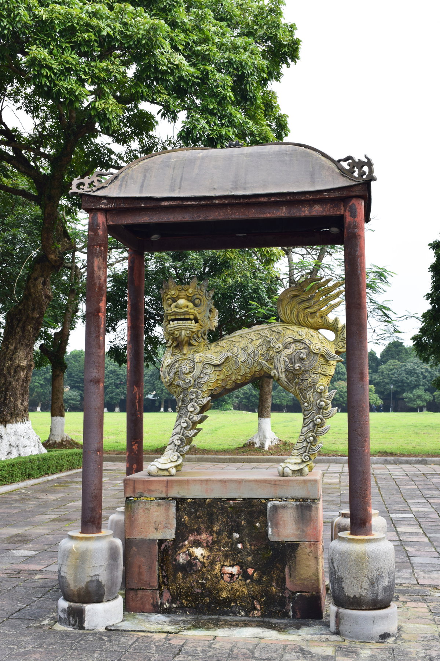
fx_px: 852
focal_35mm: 46
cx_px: 220
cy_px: 330
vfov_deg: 42.3
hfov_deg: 28.9
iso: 400
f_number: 11
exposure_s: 1/400
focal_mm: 31
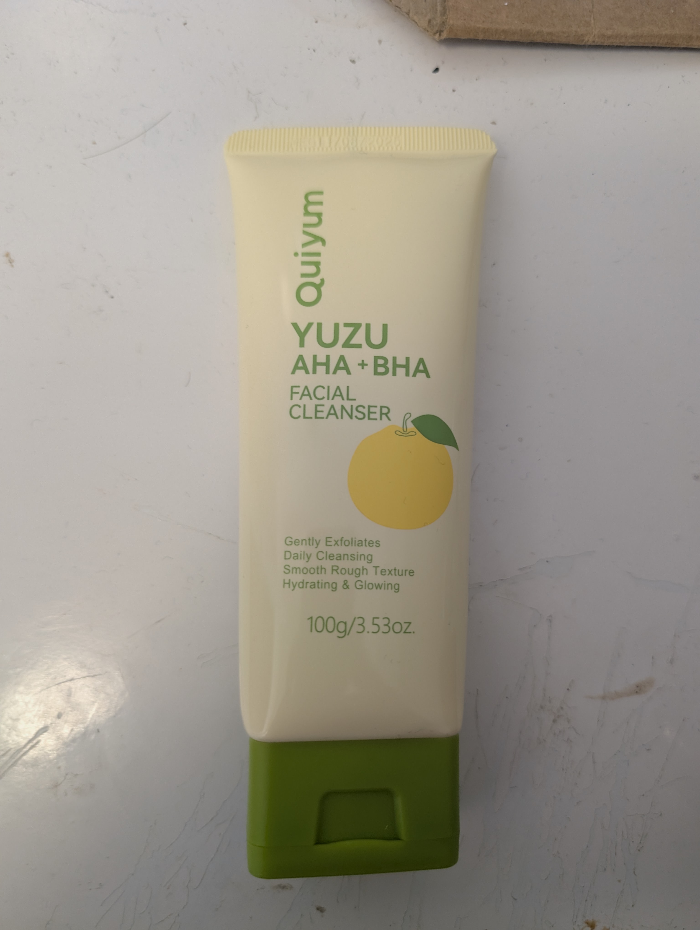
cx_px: 350
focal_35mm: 24
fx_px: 645
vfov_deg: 71.5
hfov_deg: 56.9
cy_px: 465
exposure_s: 1/100
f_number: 1.68
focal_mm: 6.9
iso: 144
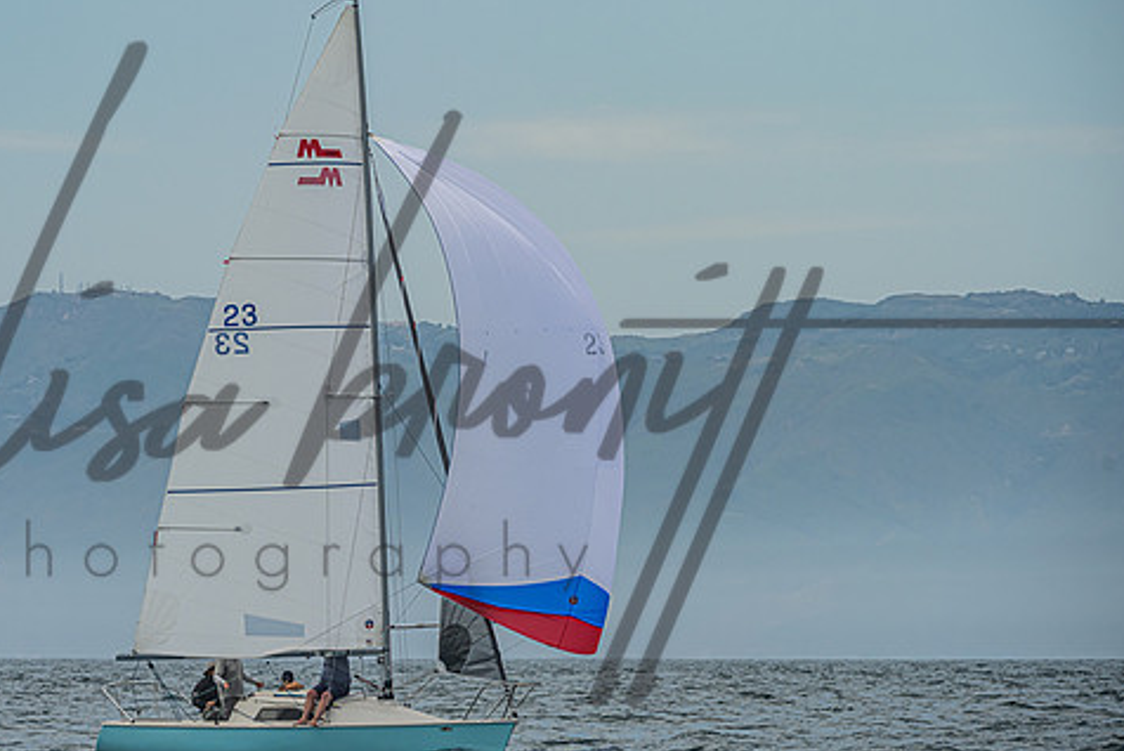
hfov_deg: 7.1
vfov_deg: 4.7
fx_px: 9060
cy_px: 338
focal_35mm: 290
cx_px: 405
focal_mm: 210
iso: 320
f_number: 8
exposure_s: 1/2000
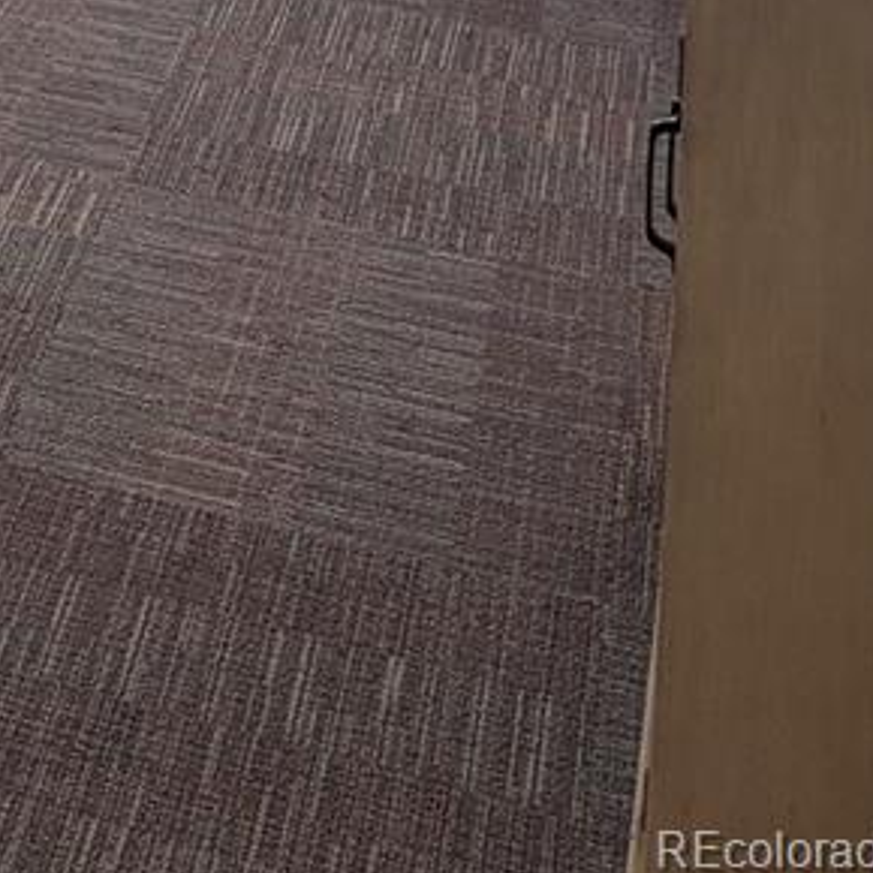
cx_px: -430
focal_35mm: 95
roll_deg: +0.3
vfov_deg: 14.7
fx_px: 2711
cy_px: -918
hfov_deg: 16.7
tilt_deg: -6.4
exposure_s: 1/81
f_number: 1.6
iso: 125
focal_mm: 5.96
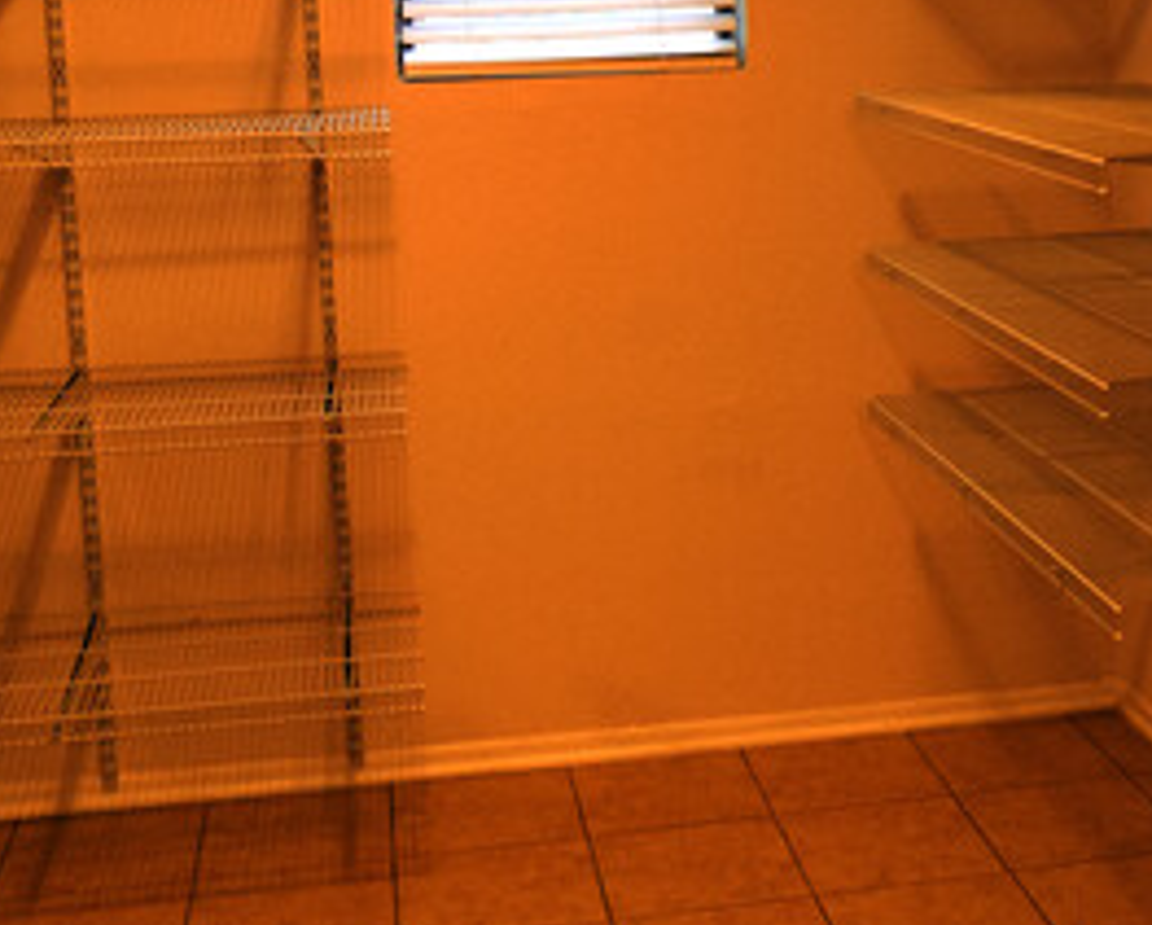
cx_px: 810
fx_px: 1984
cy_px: 206
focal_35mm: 58
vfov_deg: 25.8
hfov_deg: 32.0
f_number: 7.1
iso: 1250
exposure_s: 1/30
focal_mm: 17
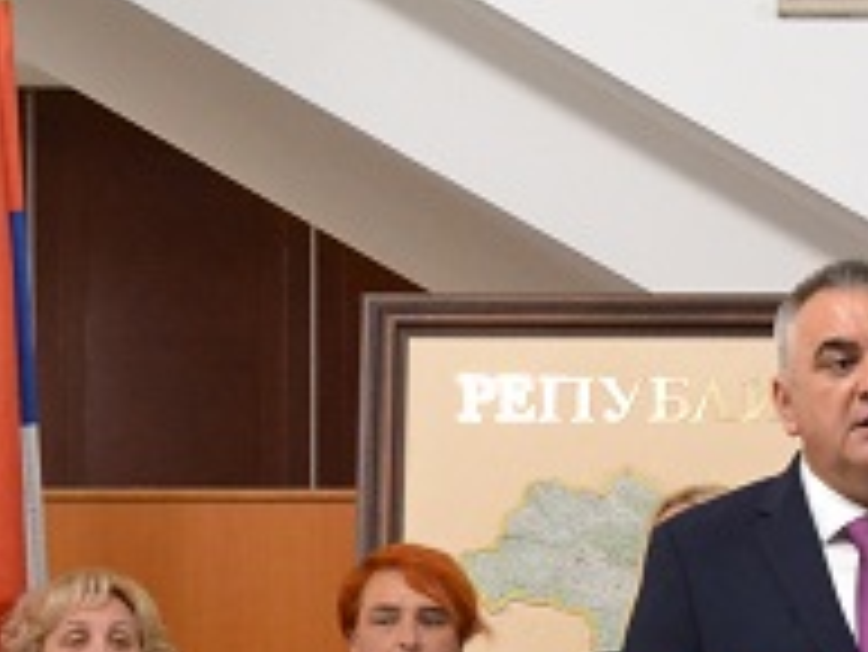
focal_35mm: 123
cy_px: 904
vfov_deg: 11.7
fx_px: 3086
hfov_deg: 15.9
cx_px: 738
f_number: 3.8
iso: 3200
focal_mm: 22
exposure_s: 1/80
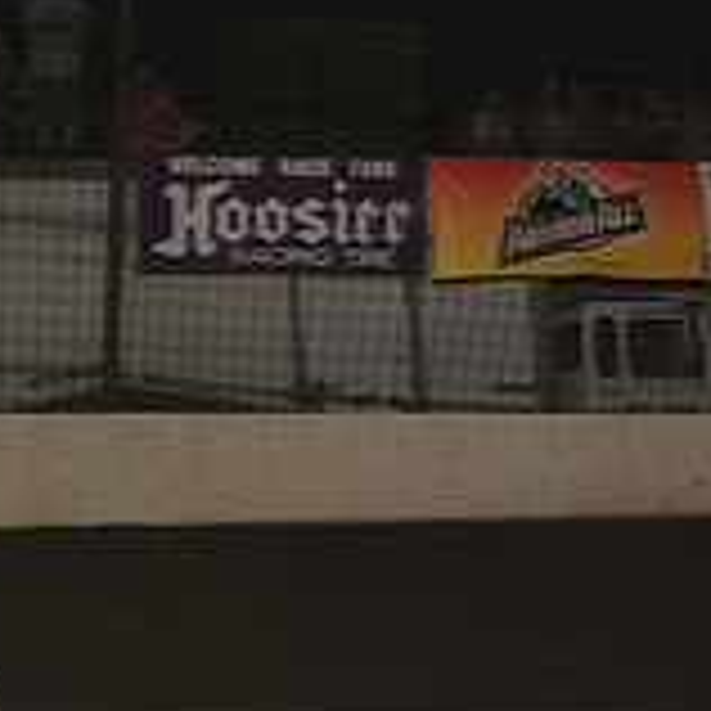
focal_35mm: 250
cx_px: -495
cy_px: 814
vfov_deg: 7.0
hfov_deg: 6.9
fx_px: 5809
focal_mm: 80
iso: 1000
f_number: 6.3
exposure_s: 1/320
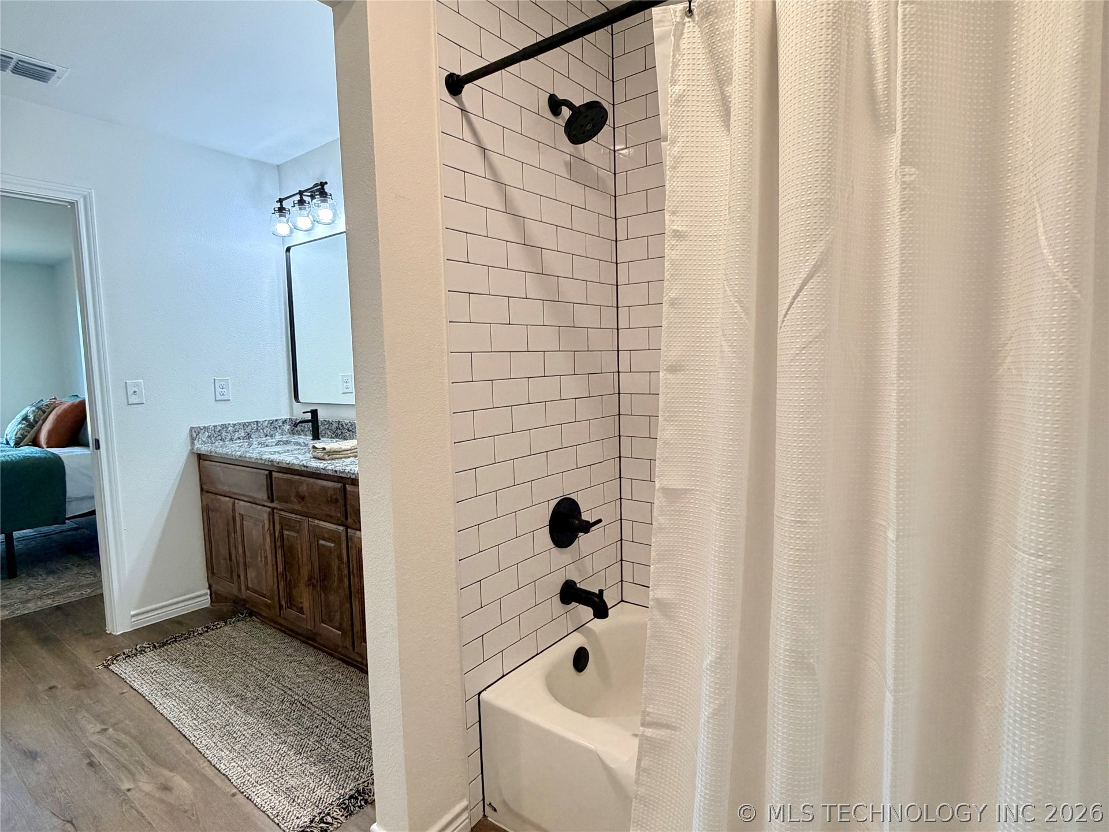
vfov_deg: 85.7
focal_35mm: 14
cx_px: 554
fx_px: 449
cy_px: 416
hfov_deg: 102.1
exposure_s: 1/120
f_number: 2.2
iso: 250
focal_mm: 2.22
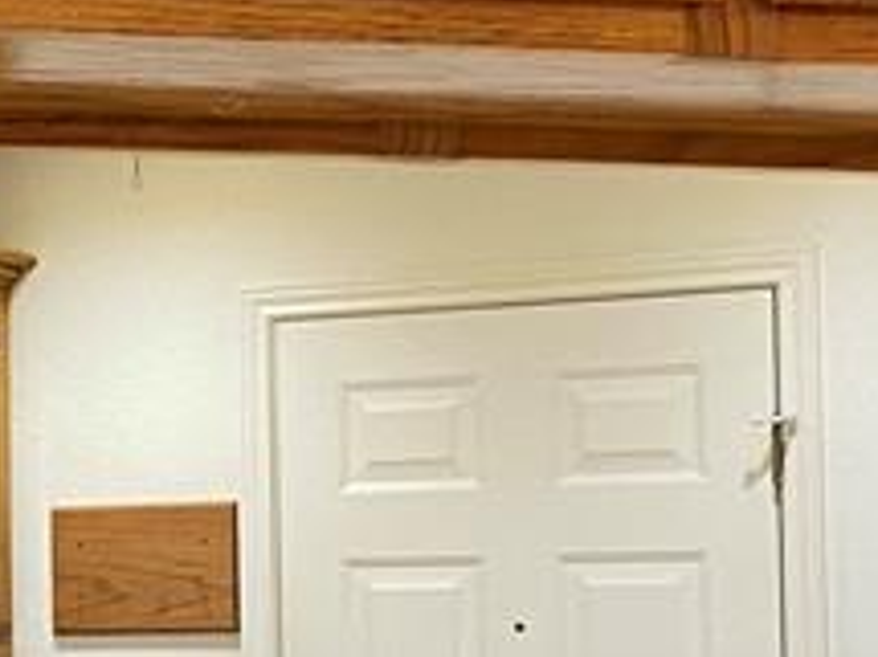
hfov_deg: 14.4
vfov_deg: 11.9
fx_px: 3143
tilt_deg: +2.6
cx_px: -576
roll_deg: -0.2
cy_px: 510
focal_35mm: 124
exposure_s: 1/60
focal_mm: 4.25
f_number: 1.8
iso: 200
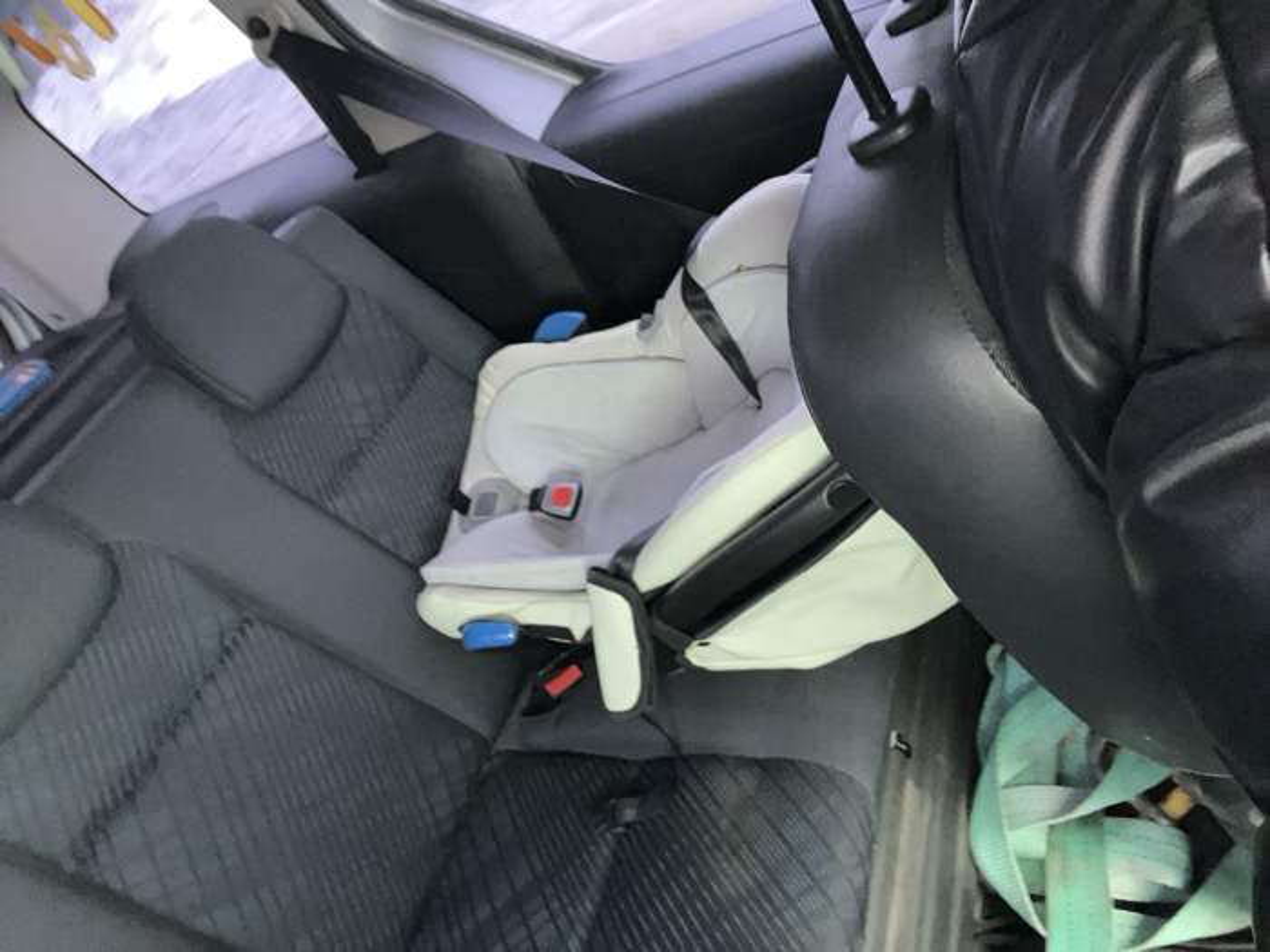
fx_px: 844
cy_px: 476
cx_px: 635
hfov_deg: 73.9
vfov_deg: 58.9
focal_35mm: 23
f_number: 2.2
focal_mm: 2.71
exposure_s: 1/30
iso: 500
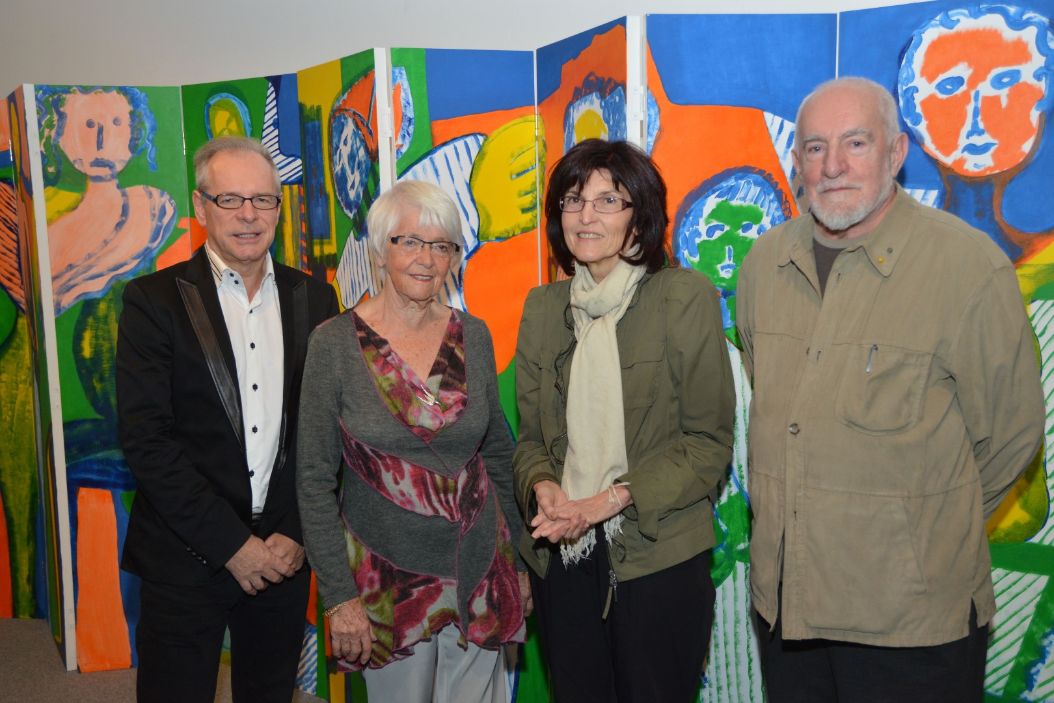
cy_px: 352
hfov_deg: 48.5
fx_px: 1171
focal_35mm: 40
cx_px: 527
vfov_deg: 33.4
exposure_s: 1/125
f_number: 7.1
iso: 2000
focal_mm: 40
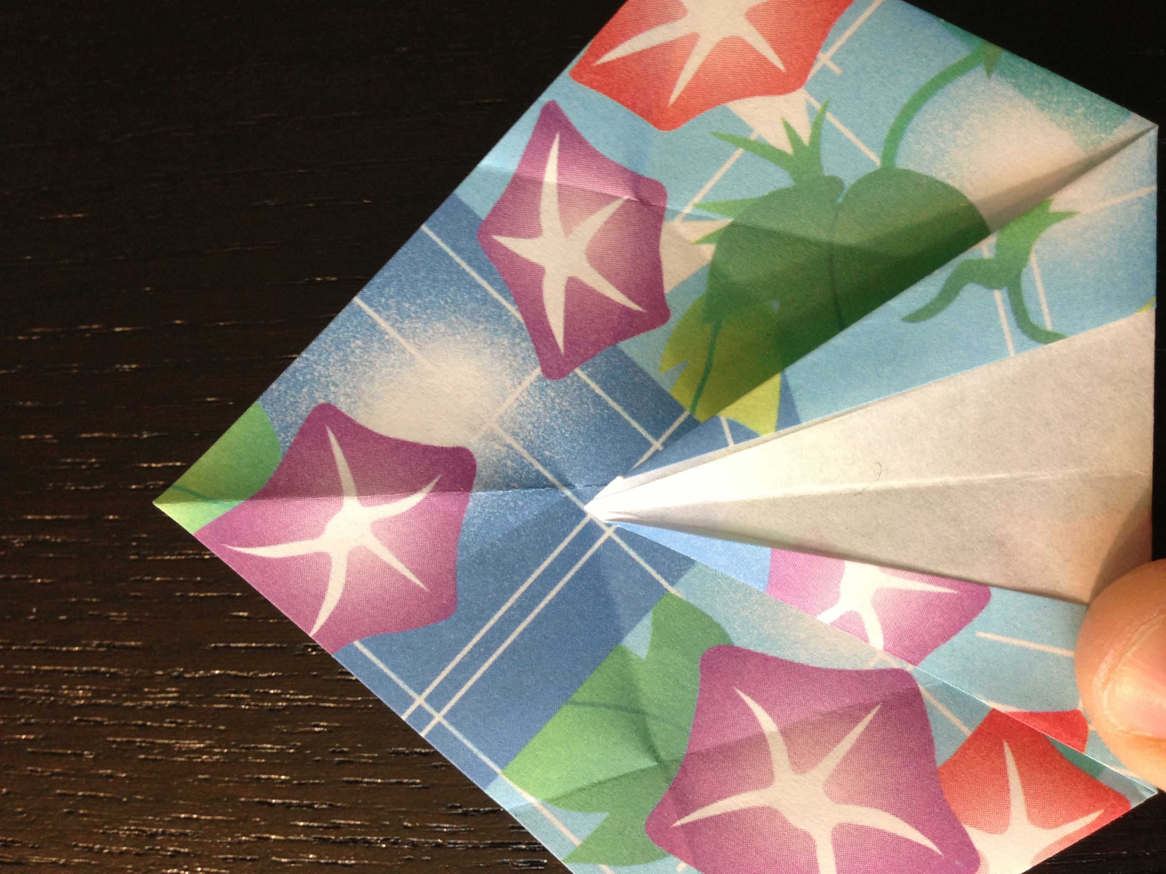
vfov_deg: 42.9
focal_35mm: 33
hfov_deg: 55.4
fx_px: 1112
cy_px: 437
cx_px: 583
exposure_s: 1/20
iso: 125
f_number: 2.4
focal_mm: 4.13
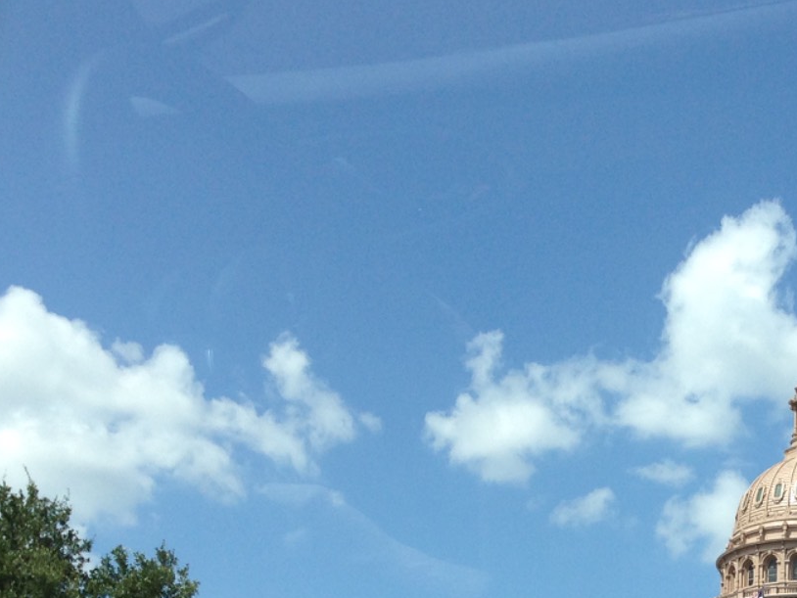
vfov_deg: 17.1
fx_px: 1912
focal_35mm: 83
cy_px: 704
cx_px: 739
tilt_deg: +12.8
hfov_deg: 22.9
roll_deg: -1.2
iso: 50
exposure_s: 1/1323
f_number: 2.4
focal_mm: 4.12
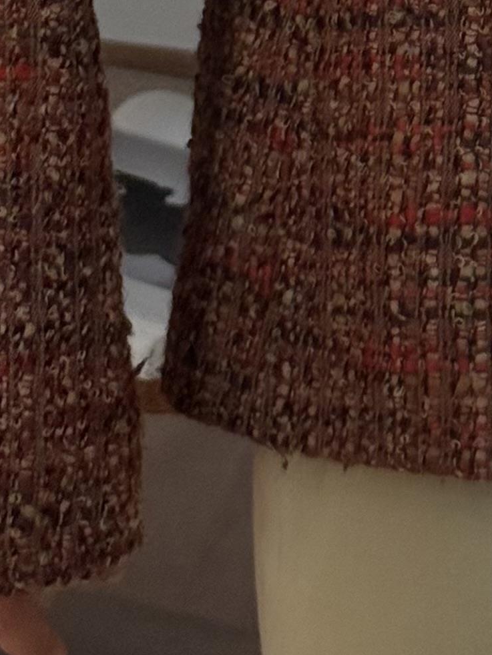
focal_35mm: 197
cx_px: 656
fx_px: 3732
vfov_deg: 9.9
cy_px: -139
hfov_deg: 7.5
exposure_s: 1/33
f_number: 1.78
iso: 400
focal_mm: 6.76
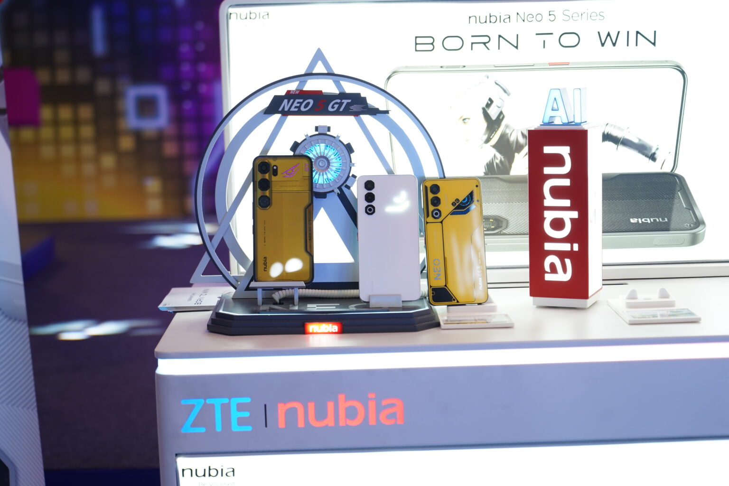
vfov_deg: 19.5
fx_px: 1417
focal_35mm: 70
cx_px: 364
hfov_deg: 28.8
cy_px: 243
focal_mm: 70
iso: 640
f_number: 4
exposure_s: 1/100
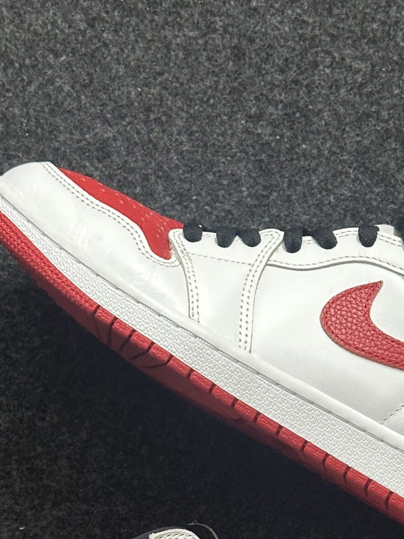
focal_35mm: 105
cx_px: 323
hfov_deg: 14.0
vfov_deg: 18.3
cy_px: 534
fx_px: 1633
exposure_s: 1/50
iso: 250
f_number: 1.78
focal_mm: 6.86
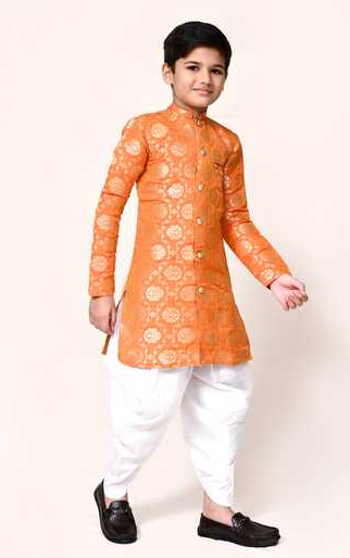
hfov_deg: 24.9
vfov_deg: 38.8
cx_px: 184
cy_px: 284
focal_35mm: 52
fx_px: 792
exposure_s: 1/160
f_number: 10
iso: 500
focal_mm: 50
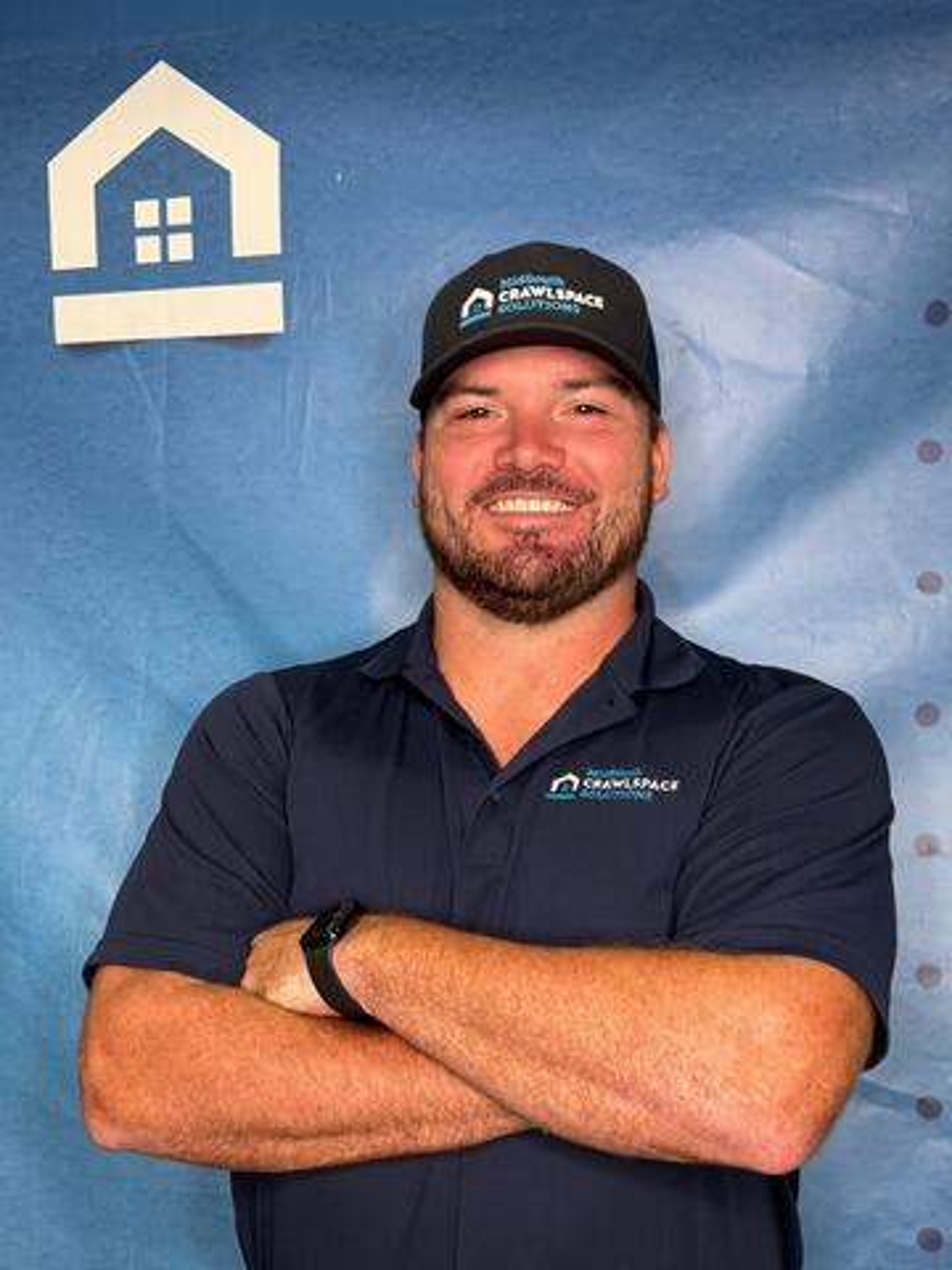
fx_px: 880
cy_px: 635
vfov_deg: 71.6
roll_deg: +1.0
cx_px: 476
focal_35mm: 24
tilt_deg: -2.6
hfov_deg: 56.8
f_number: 1.78
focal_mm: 6.76
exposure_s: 1/82
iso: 200
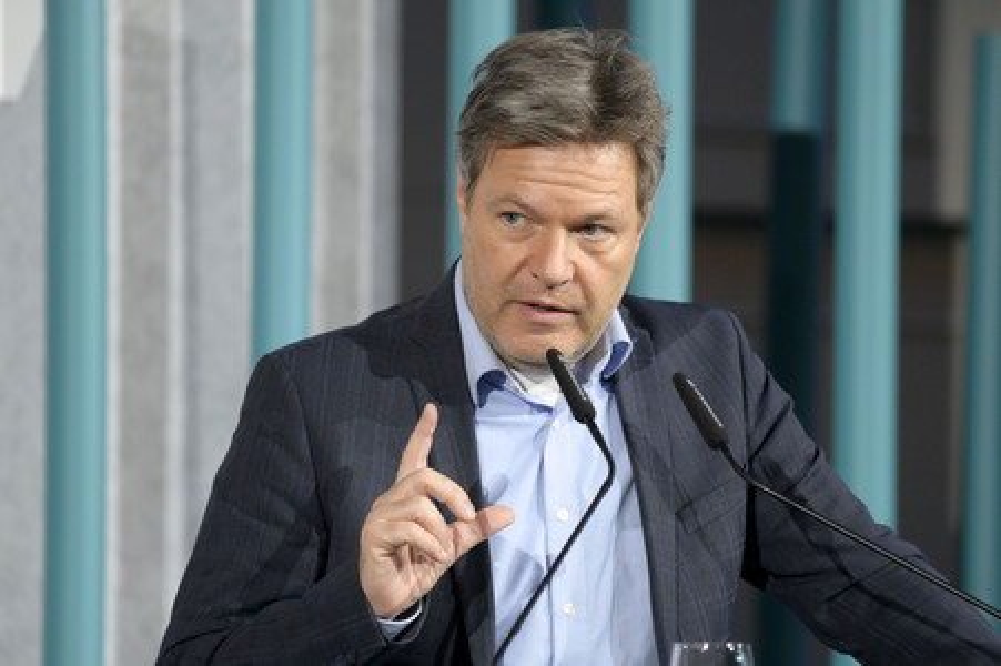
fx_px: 13892
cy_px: 333
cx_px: 500
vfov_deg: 2.7
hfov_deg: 4.1
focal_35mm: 500
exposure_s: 1/500
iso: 4000
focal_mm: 500
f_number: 5.6
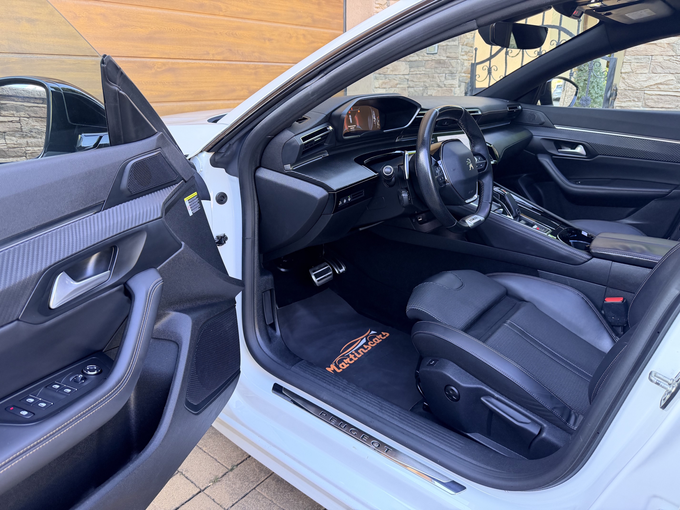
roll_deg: -0.1
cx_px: 340
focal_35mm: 24
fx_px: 471
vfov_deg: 56.8
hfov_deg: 71.6
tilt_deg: -19.1
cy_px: 255
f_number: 1.78
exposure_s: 1/185
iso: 200
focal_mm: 6.76
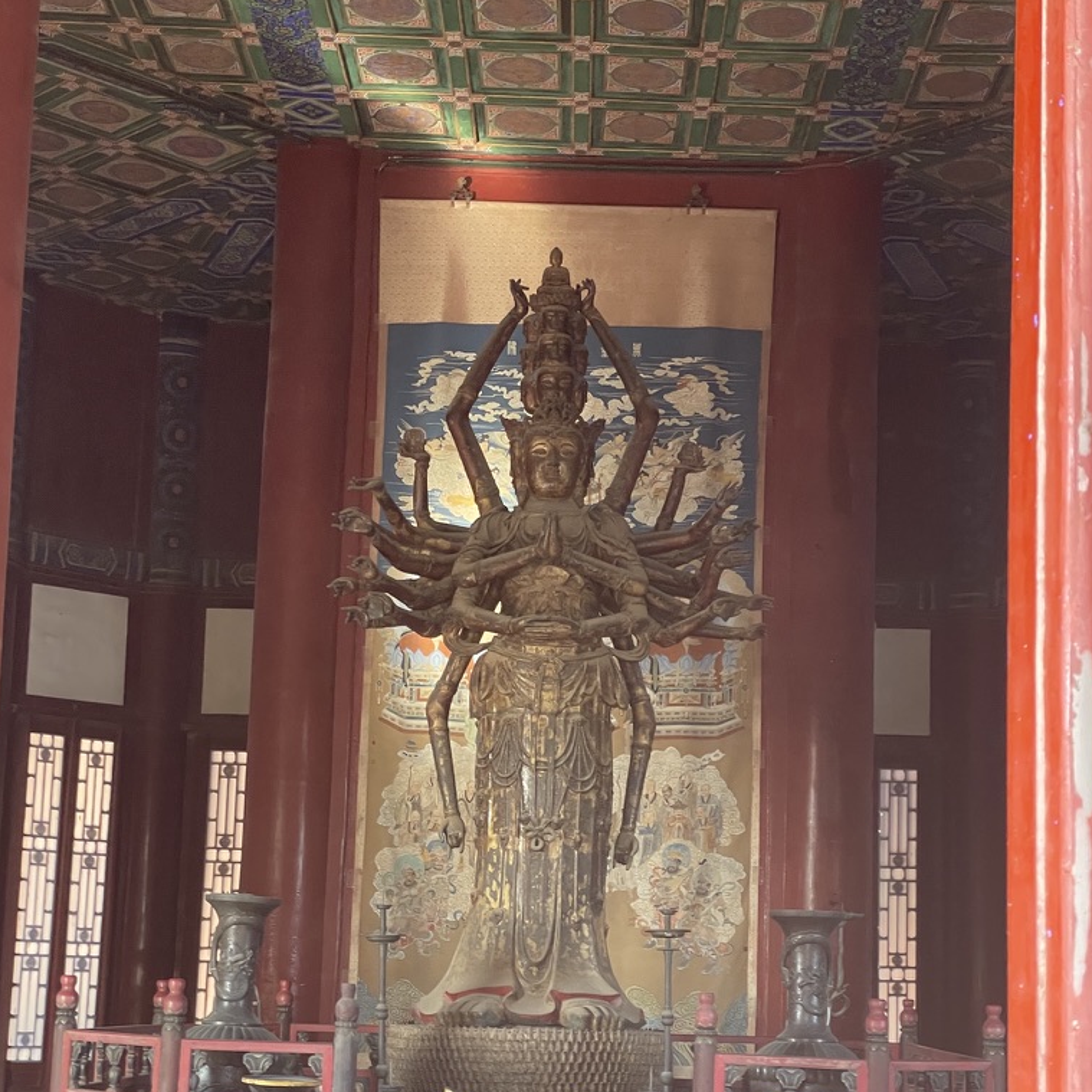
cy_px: 688
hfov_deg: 27.7
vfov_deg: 27.6
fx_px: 2213
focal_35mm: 62
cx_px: 542
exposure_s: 1/63
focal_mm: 6
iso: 200
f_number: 2
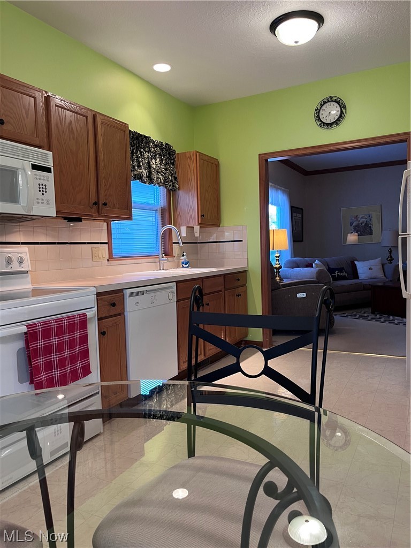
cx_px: 206
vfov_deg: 67.3
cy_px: 274
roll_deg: +0.5
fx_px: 412
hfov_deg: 53.1
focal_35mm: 26
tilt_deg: -3.6
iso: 160
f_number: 1.6
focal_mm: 5.1
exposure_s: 1/60
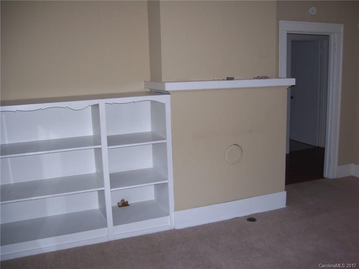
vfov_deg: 39.7
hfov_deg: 51.4
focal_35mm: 36
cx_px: 180
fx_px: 373
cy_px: 134
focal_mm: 6
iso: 80
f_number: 2.7
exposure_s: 1/60
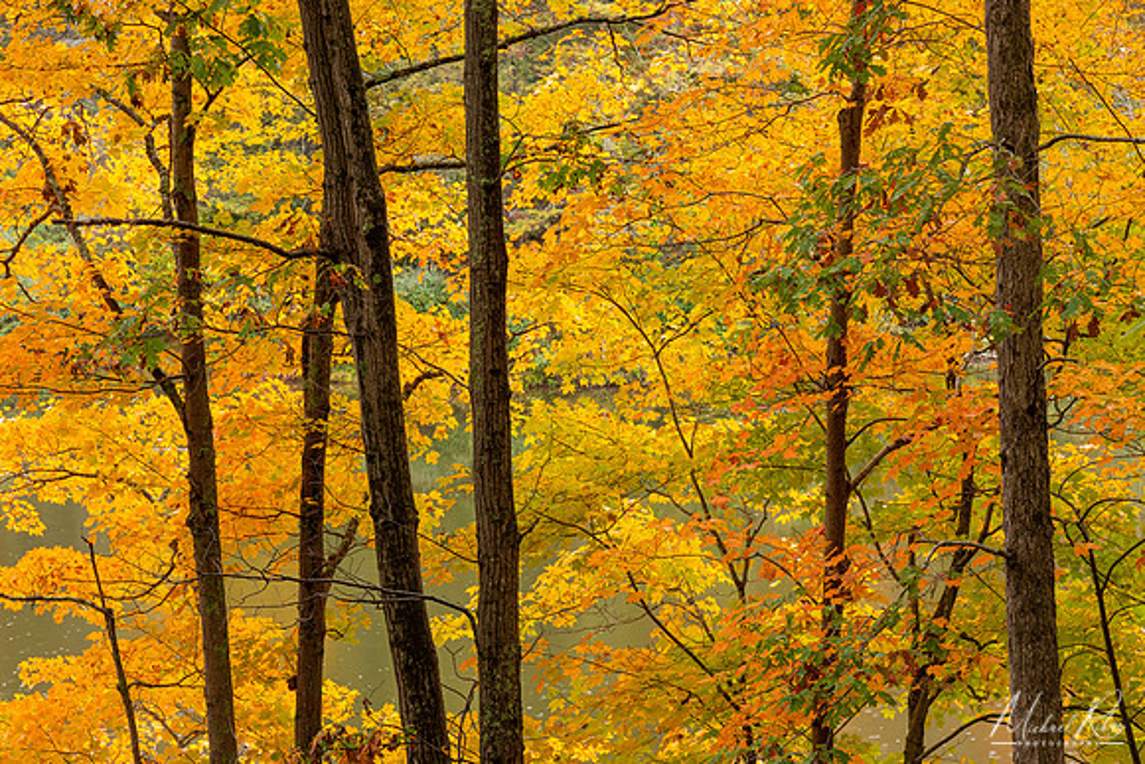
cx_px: 572
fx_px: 2704
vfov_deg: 16.1
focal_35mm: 85
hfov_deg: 23.9
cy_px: 382
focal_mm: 85
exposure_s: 1/8
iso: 100
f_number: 13
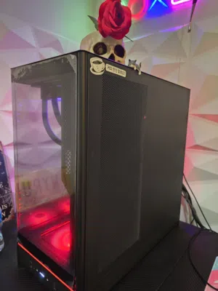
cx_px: 109
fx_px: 193
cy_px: 146
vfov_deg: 73.9
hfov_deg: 58.9
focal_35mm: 23
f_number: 1.7
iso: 1250
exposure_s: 1/25
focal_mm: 6.3
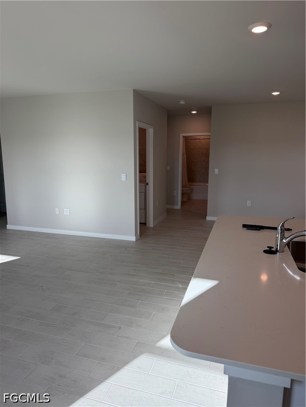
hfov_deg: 56.8
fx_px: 283
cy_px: 204
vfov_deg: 71.6
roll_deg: -0.2
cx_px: 153
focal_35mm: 24
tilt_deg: -8.1
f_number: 1.78
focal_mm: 6.76
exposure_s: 1/510
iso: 100
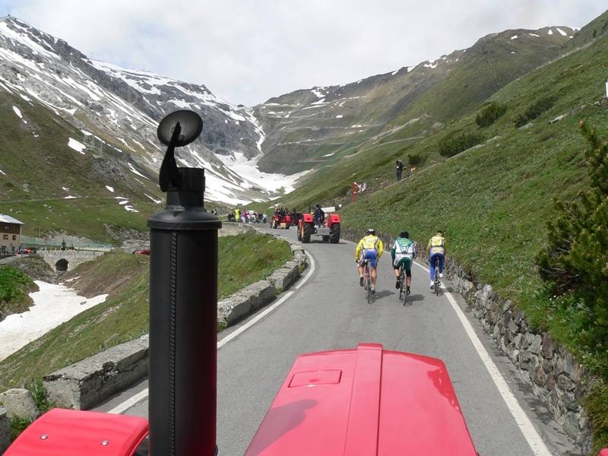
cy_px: 228
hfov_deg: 51.4
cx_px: 304
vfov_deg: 39.7
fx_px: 632
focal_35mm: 36
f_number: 5.2
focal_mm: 6
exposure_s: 1/500
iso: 80
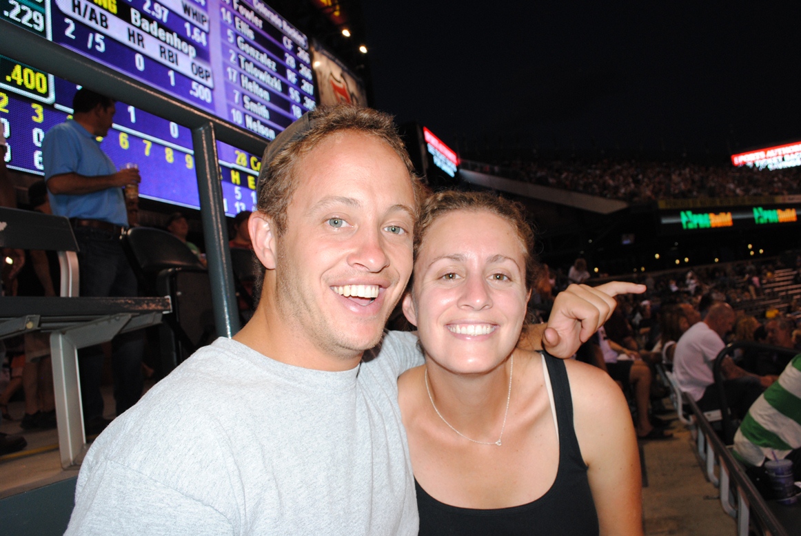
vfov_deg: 48.1
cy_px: 268
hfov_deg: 67.3
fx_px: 601
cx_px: 400
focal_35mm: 27
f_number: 7.1
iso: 400
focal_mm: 18
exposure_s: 1/60
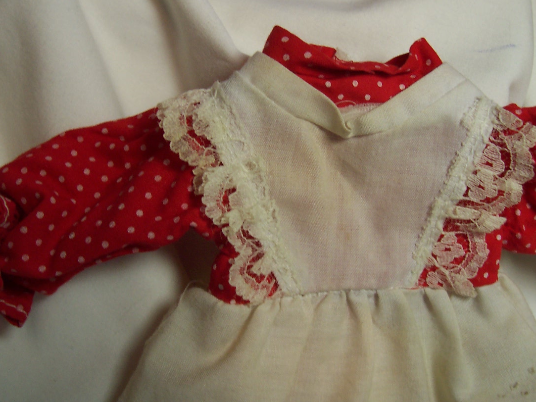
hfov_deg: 45.7
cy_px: 188
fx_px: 635
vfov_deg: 35.1
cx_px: 296
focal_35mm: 41
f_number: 2.8
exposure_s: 1/60
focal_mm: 5.6
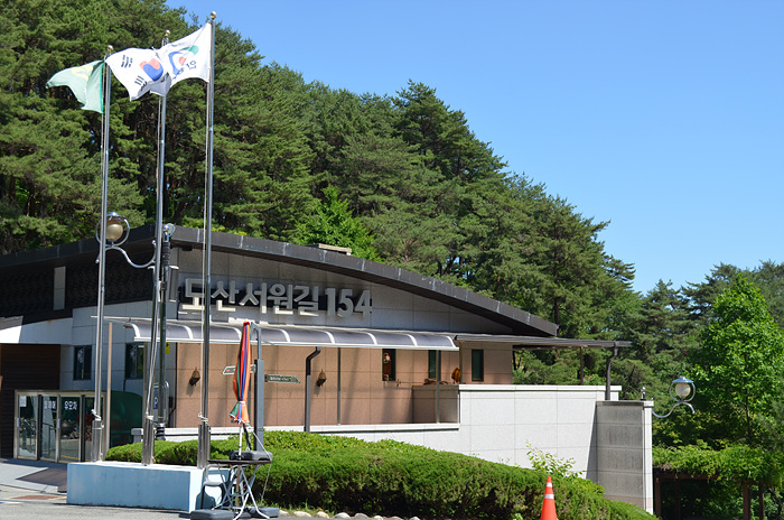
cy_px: 260
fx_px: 1174
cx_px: 392
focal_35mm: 54
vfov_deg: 25.0
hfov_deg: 36.9
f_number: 8
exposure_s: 1/250
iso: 125
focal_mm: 36
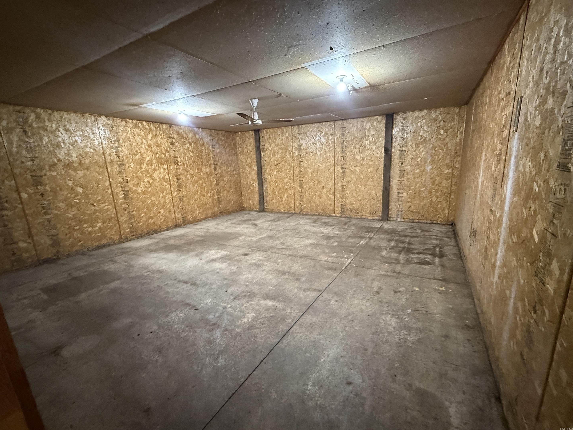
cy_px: 220
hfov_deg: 98.1
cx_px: 299
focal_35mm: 15
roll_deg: +2.5
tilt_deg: -12.0
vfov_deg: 81.7
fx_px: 248
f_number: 2.2
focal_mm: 2.22
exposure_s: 1/40
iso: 1250
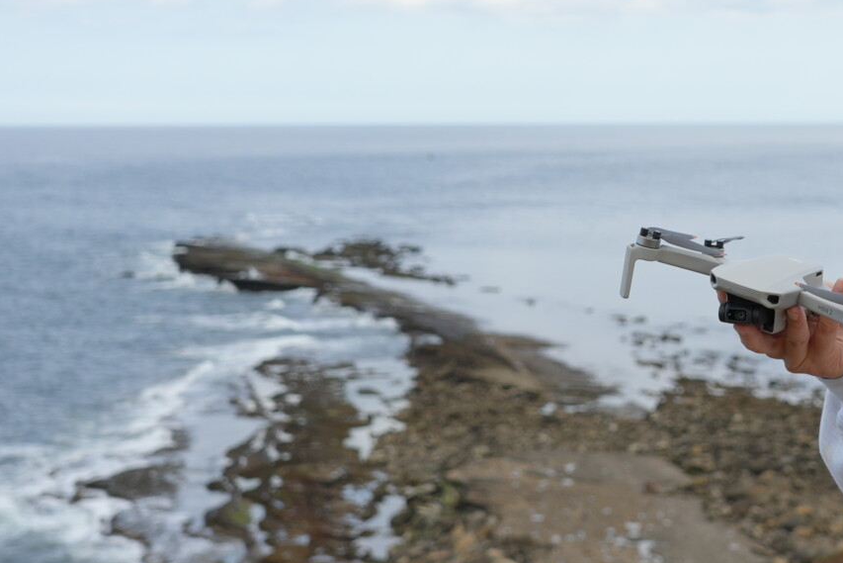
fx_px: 1967
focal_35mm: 84
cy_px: 102
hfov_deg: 23.9
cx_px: 646
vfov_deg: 16.1
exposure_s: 1/500
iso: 100
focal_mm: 28
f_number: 4.5
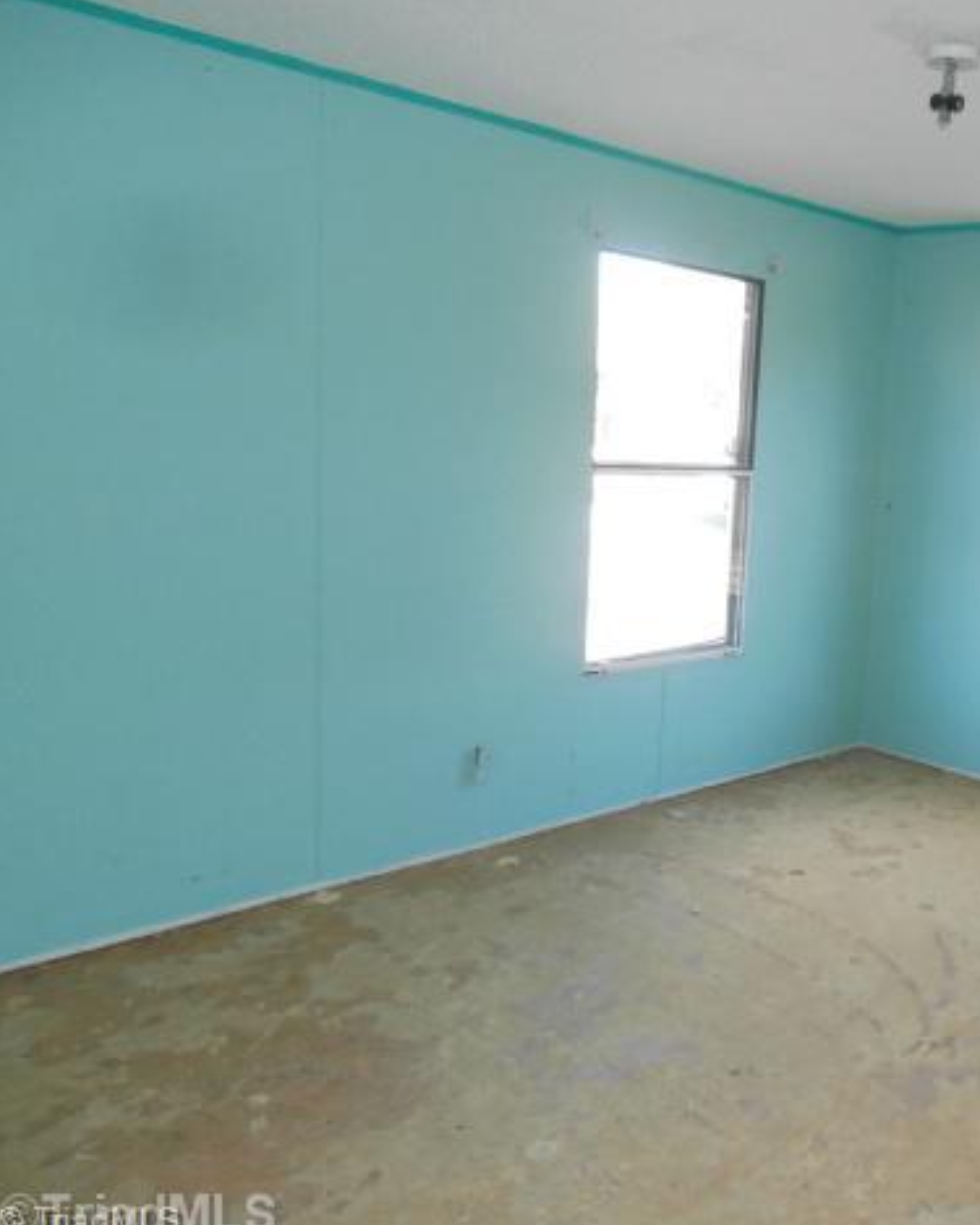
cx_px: 828
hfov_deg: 43.0
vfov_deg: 55.7
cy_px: 619
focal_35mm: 32
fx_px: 1161
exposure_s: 1/30
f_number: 3
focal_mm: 4.2
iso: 200
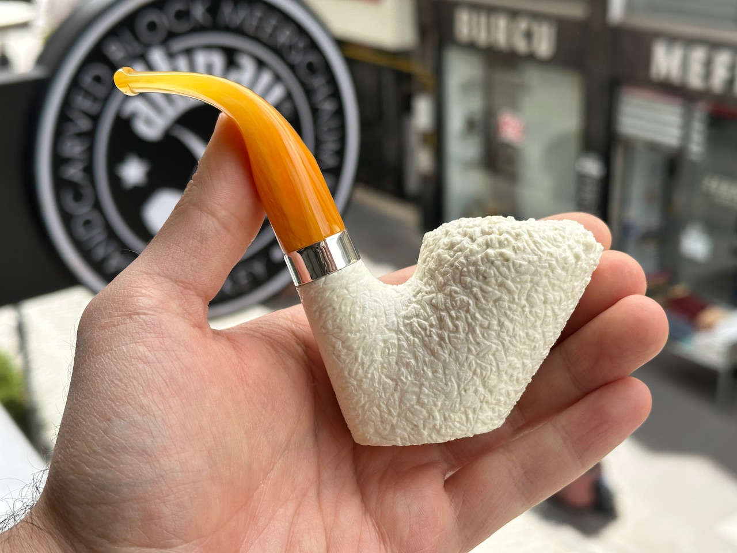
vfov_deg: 30.3
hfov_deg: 39.7
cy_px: 276
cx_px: 368
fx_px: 1022
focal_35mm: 48
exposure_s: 1/1433
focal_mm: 6.86
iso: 64
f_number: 1.78
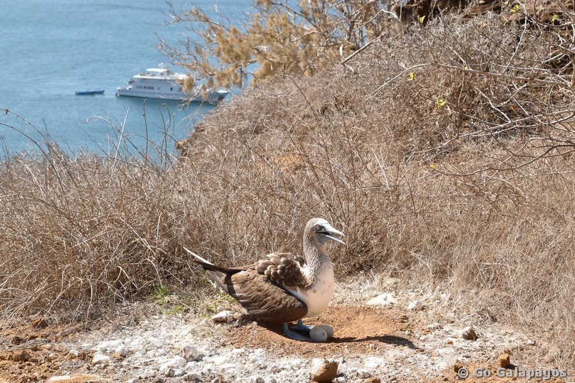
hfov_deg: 23.4
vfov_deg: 15.7
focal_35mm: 87
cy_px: 192
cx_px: 288
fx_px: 1389
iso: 640
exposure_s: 1/500
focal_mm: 58
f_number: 14
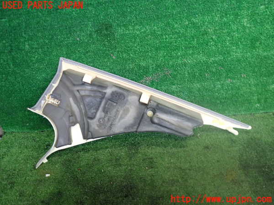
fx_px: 237
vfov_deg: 46.8
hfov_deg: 60.0
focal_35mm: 30
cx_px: 137
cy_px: 102
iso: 200
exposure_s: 1/30
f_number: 2.3
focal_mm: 5.4
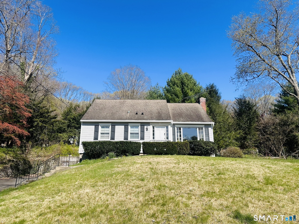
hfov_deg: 71.6
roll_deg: +0.1
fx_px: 207
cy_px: 112
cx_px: 150
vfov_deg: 56.8
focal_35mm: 24
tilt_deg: +14.5
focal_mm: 6.86
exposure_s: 1/3717
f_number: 1.78
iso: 80
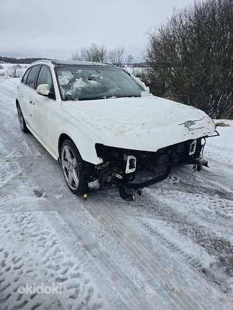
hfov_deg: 58.9
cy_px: 155
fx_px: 206
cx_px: 116
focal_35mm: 23
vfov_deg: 73.9
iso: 25
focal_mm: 6.3
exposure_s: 1/180
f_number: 1.7
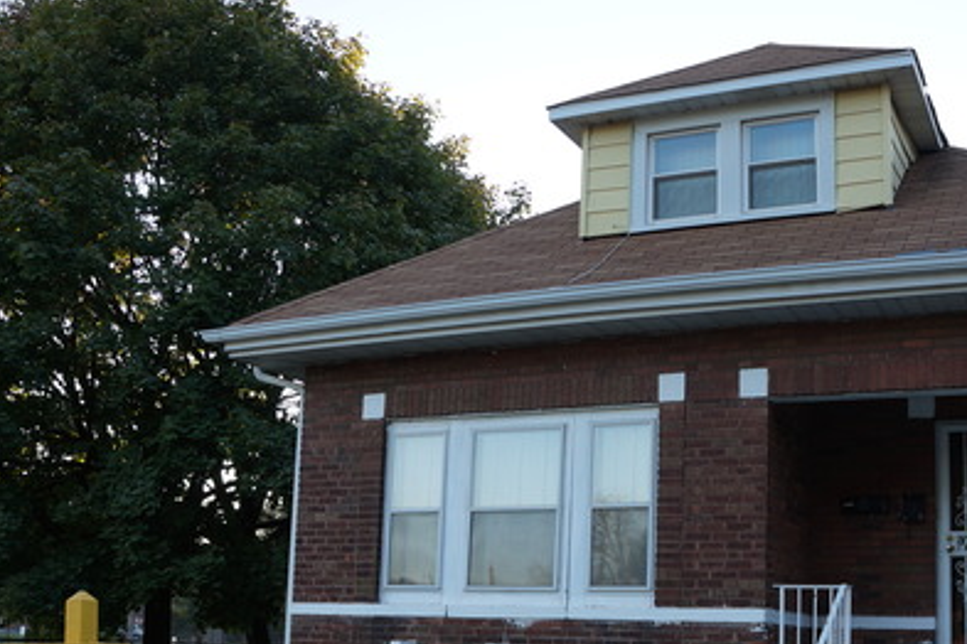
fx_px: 1182
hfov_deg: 44.3
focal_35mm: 44
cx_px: 581
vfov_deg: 29.8
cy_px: 520
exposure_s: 1/80
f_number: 4.5
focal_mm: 18
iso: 100
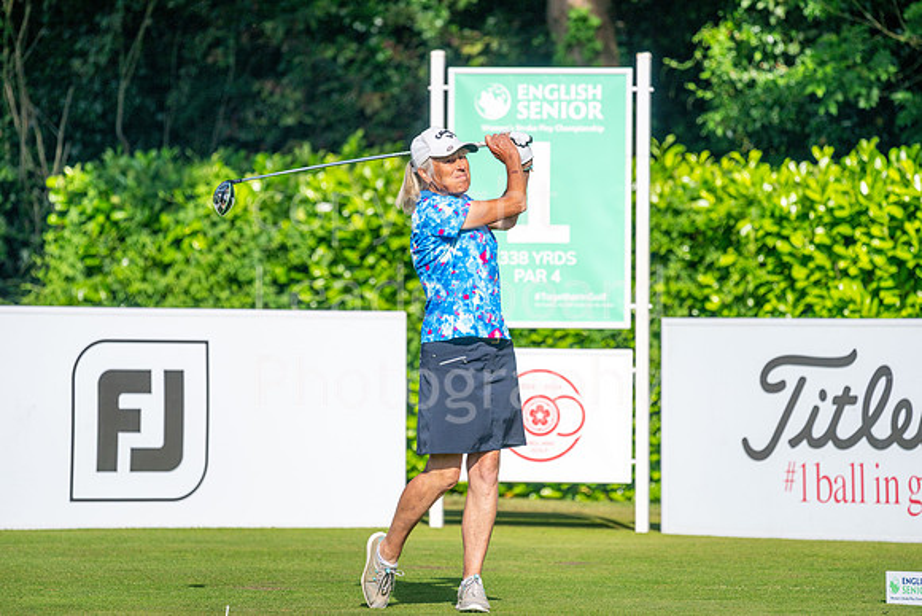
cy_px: 308
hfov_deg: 6.9
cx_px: 461
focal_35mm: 300
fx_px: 7685
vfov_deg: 4.6
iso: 200
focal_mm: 300
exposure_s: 1/4000
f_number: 5
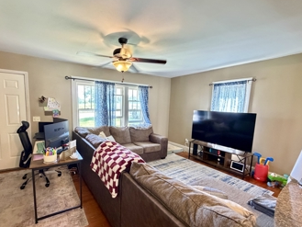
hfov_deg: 90.5
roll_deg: -1.3
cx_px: 131
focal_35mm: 17
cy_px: 124
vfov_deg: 74.6
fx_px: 148
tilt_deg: -7.0
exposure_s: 1/60
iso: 800
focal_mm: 2.22
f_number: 2.2
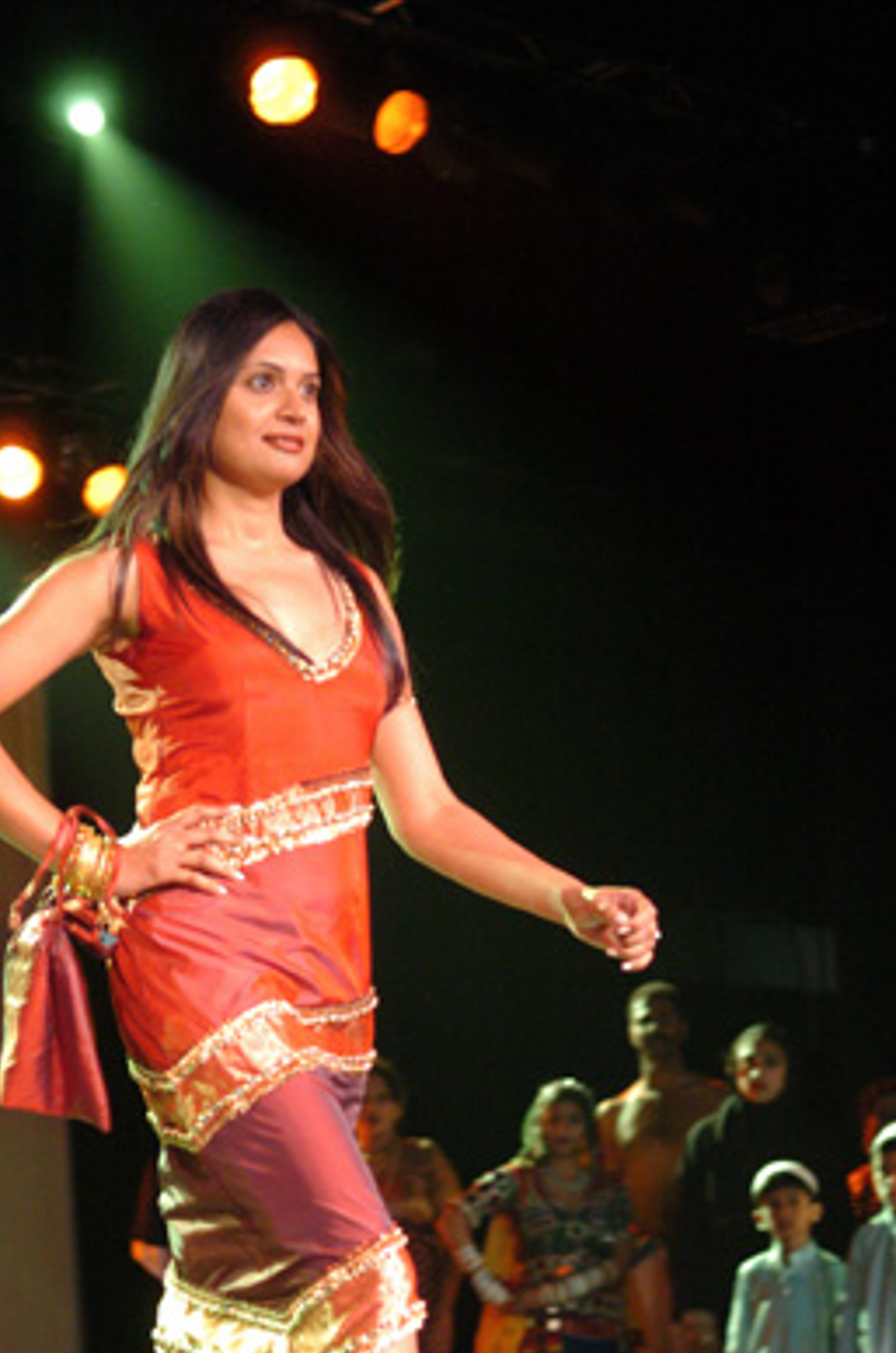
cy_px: 942
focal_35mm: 102
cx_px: 378
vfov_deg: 20.0
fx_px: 3825
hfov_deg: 13.4
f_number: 2.8
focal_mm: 44
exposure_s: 1/125
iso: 800
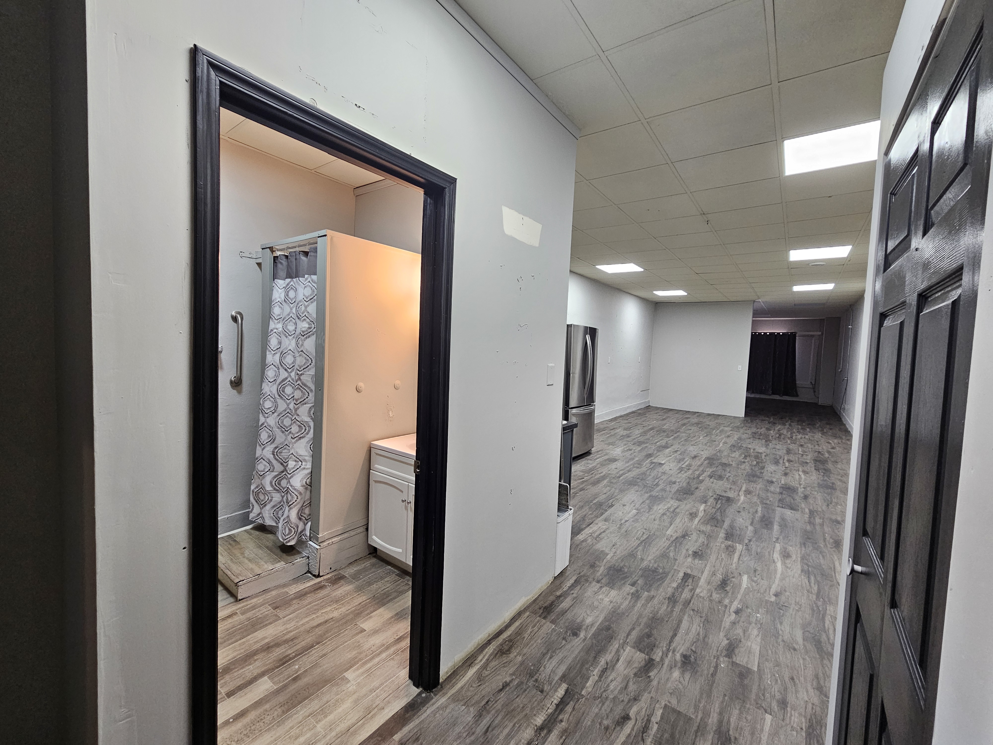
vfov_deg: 89.9
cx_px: 496
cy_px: 372
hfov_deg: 106.2
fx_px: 373
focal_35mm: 13
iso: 160
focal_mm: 2.2
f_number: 2.2
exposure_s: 1/60
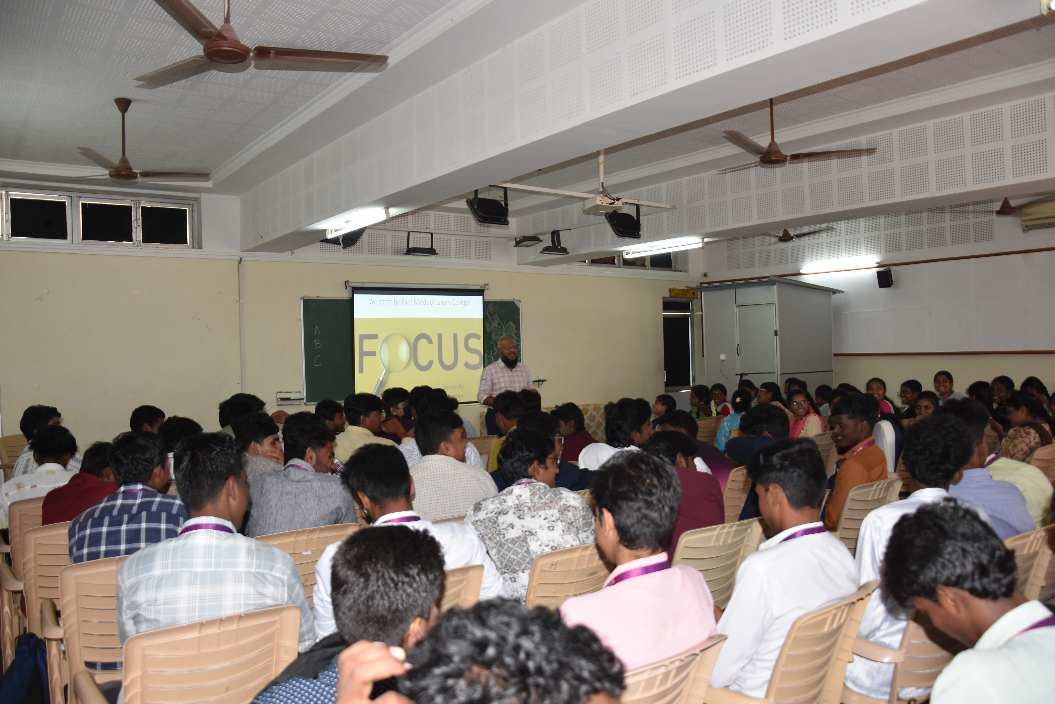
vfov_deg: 48.0
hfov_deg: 67.4
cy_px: 352
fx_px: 791
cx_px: 528
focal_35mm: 27
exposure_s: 1/60
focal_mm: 18
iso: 450
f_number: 3.5
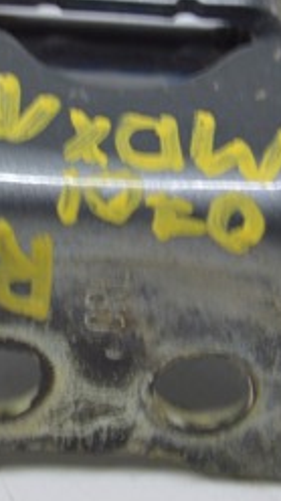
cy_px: 126
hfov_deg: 5.7
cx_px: 111
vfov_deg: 10.2
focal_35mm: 211
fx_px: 2803
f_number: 5.6
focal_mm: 52
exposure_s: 1/20
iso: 400
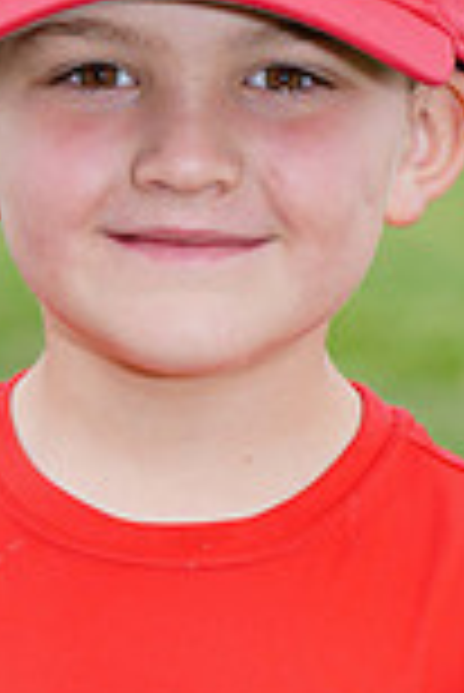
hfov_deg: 1.8
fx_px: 14524
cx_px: -29
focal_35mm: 753
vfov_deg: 2.7
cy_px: 842
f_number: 9
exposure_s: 1/250
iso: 200
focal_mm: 200
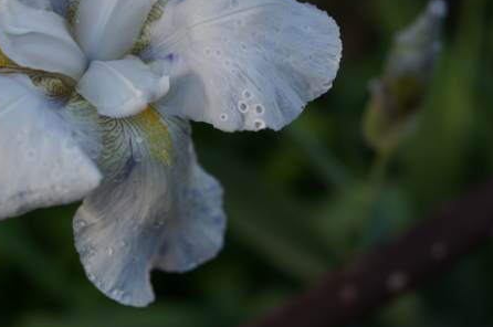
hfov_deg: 28.6
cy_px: 156
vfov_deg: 19.2
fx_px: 966
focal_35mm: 71
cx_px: 199
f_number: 2.5
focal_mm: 35
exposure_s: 1/100
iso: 200
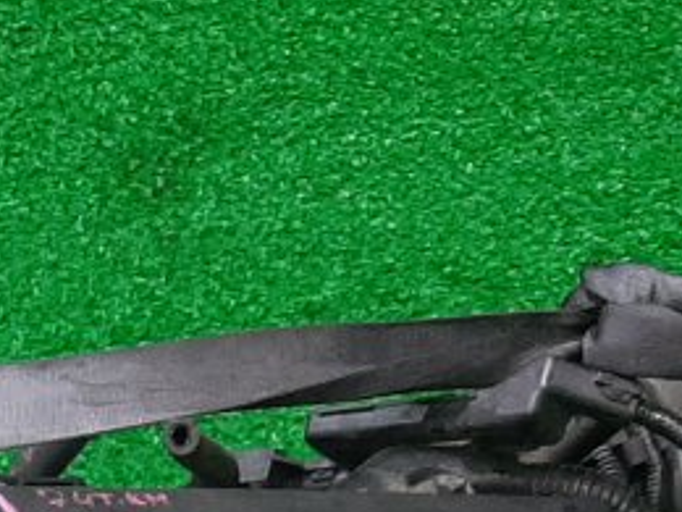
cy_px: 1315
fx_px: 2837
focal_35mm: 144
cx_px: 94
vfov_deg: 9.1
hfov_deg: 13.6
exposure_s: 1/50
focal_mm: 3.93
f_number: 1.7
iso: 155
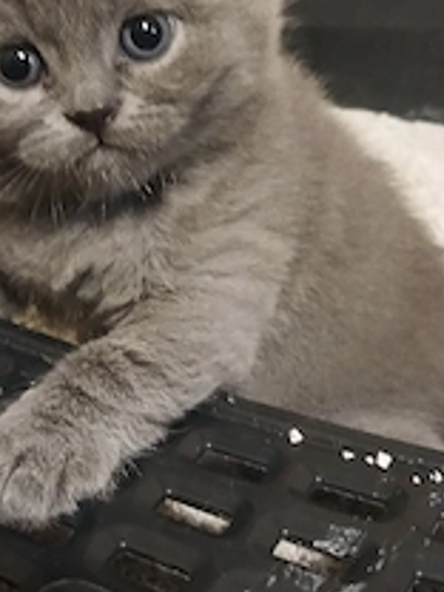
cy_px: 248
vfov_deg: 38.1
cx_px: 134
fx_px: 855
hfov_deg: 28.8
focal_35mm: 50
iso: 1000
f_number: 1.8
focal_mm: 3.98
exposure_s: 1/16.7
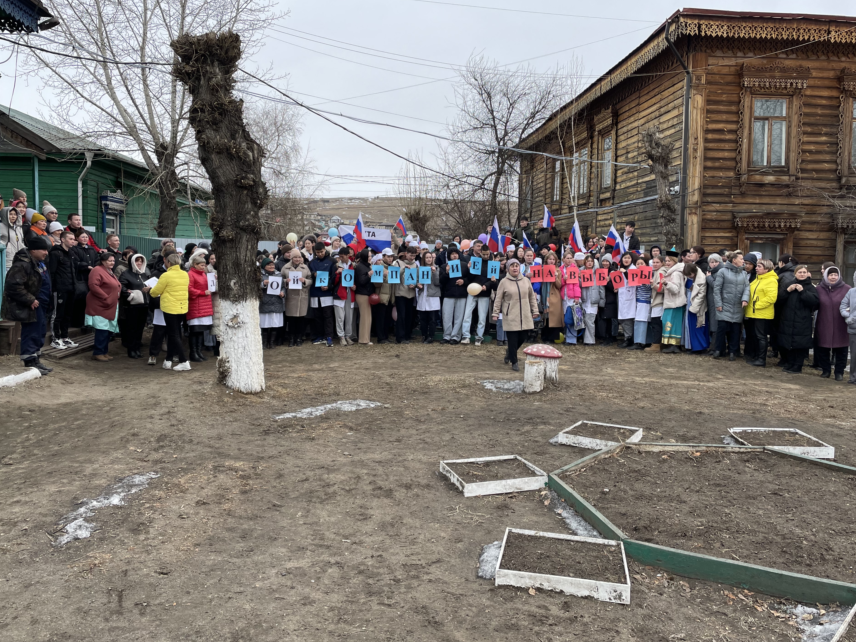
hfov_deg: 63.4
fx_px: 692
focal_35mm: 28
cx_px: 433
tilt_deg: -3.3
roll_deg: -0.7
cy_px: 303
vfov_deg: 49.7
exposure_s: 1/1575
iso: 32
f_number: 1.6
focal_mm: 4.2
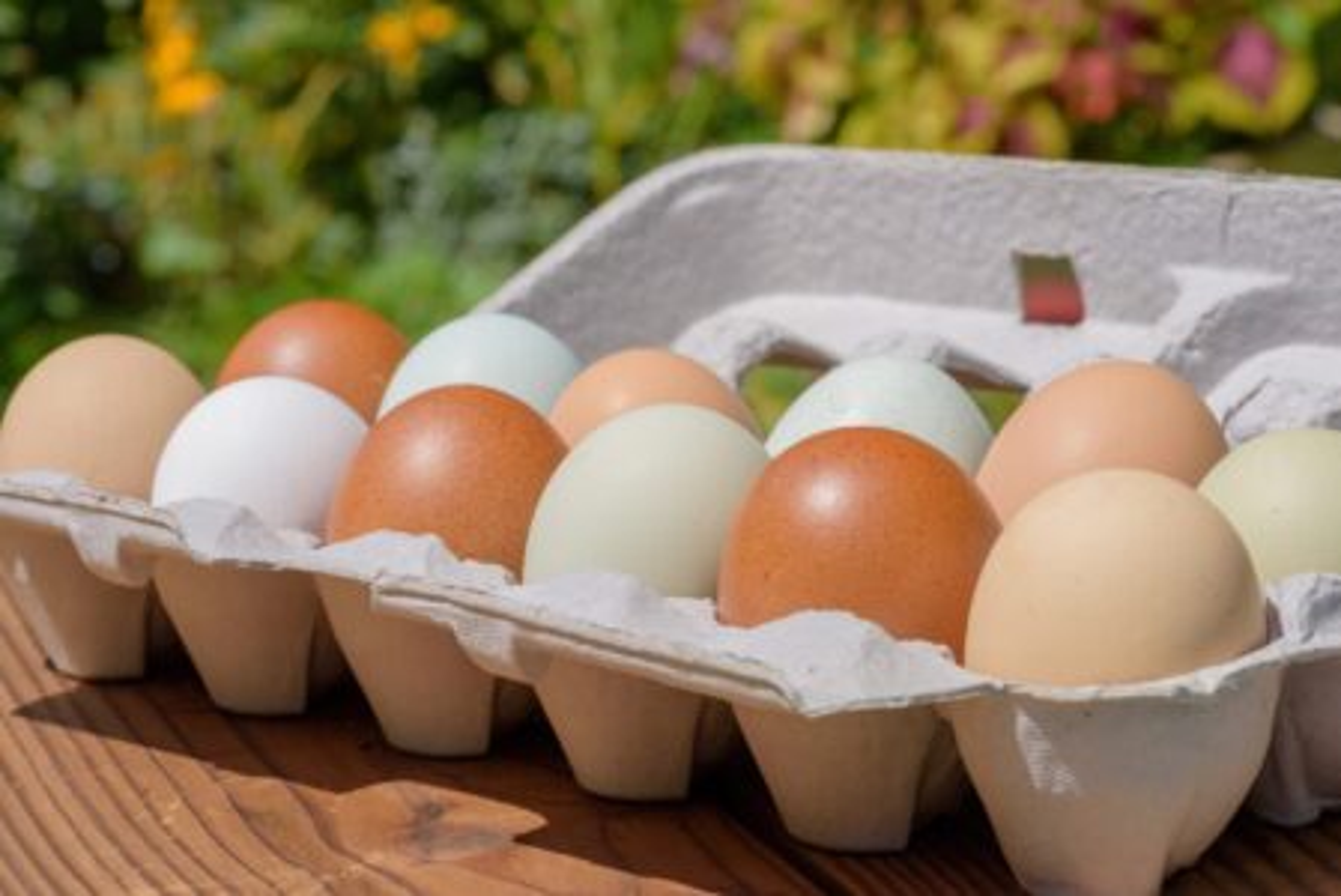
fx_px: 3727
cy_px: 448
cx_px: 670
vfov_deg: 13.7
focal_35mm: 100
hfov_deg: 20.4
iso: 250
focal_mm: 100
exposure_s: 1/160
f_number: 20
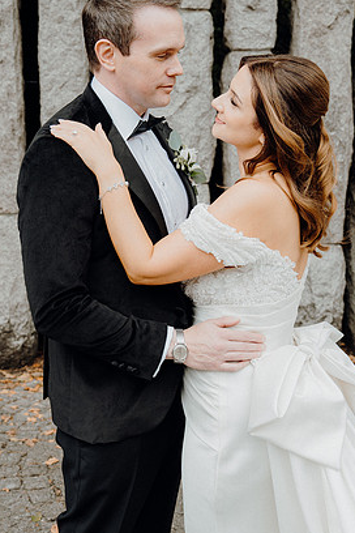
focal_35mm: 53
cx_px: 184
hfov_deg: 25.5
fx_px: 784
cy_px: 261
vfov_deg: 37.5
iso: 125
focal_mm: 32
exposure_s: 1/160
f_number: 3.5
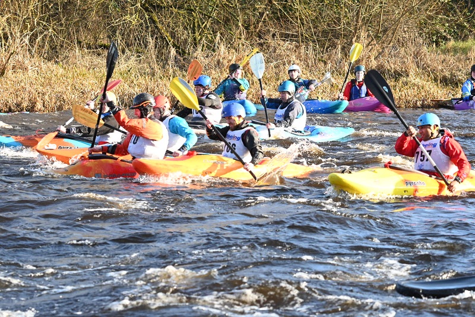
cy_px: 158
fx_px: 2968
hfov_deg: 9.2
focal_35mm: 225
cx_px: 238
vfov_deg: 6.1
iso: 2500
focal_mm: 150
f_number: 7.1
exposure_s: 1/1250
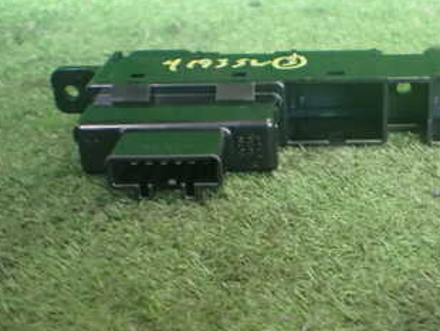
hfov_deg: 31.9
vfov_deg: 25.2
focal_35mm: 58
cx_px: 382
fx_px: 738
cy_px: 132
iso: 800
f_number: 2.3
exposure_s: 1/80
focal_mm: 5.4
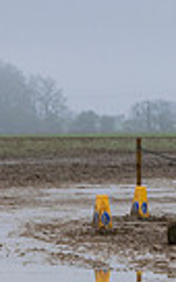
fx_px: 2901
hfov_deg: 3.4
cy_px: 215
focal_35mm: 378
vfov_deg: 5.6
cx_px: 567
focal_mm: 34
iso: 200
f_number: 4.5
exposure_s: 1/125
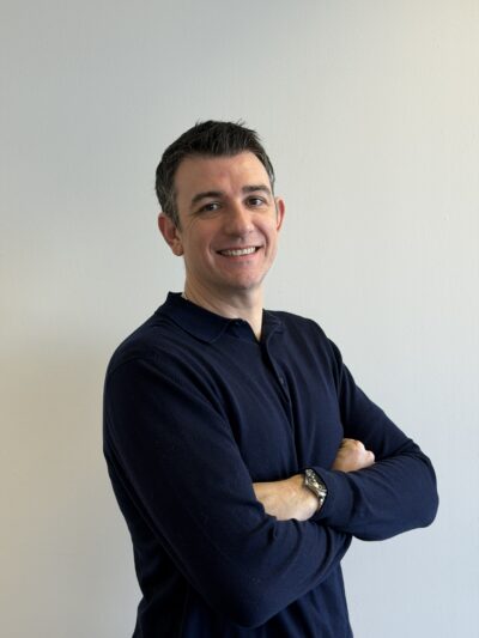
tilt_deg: -4.1
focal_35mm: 48
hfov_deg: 30.3
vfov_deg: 39.6
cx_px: 240
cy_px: 319
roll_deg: -0.5
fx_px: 885
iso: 80
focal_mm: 6.76
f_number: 1.78
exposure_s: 1/100
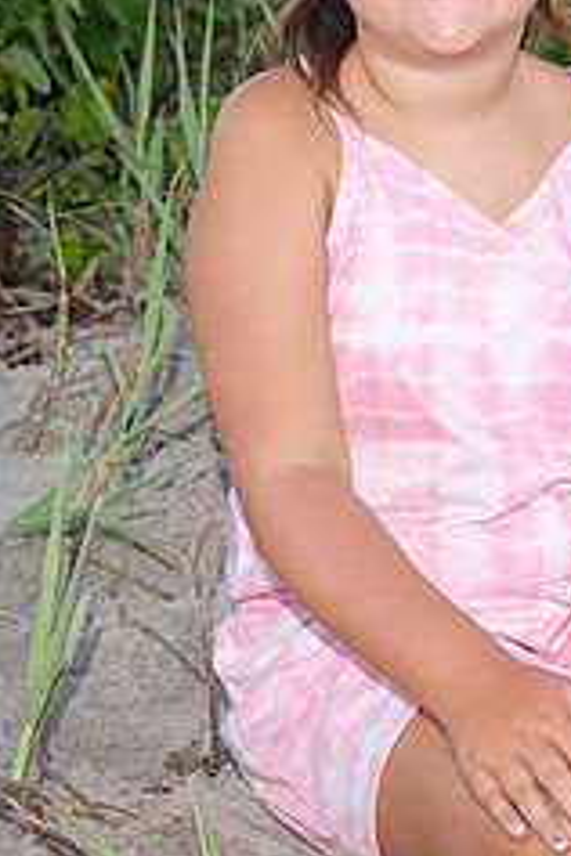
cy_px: 260
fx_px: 3711
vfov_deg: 13.1
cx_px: 470
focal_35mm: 156
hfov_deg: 8.8
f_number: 5.6
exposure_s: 1/250
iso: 100
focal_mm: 55
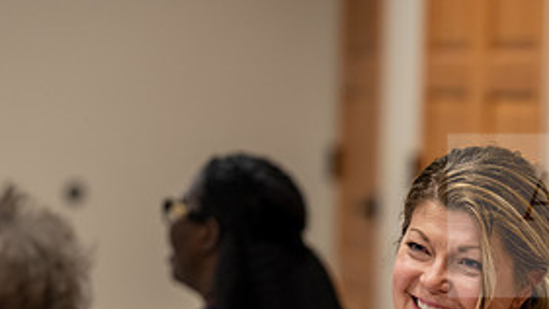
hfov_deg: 8.0
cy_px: 371
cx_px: 389
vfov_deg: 4.5
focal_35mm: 270
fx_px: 3930
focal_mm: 125
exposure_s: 1/160
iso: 1250
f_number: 2.8
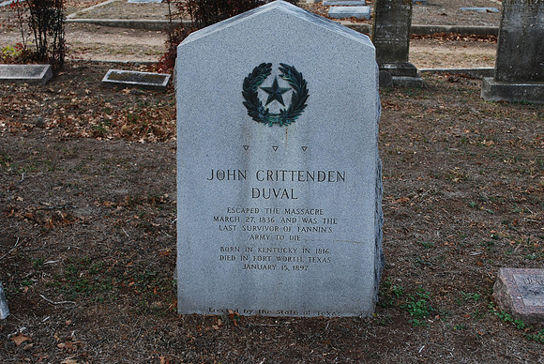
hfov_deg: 41.1
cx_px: 272
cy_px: 182
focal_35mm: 48
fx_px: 726
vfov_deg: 28.1
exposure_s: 1/160
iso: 100
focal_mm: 32
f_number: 6.3
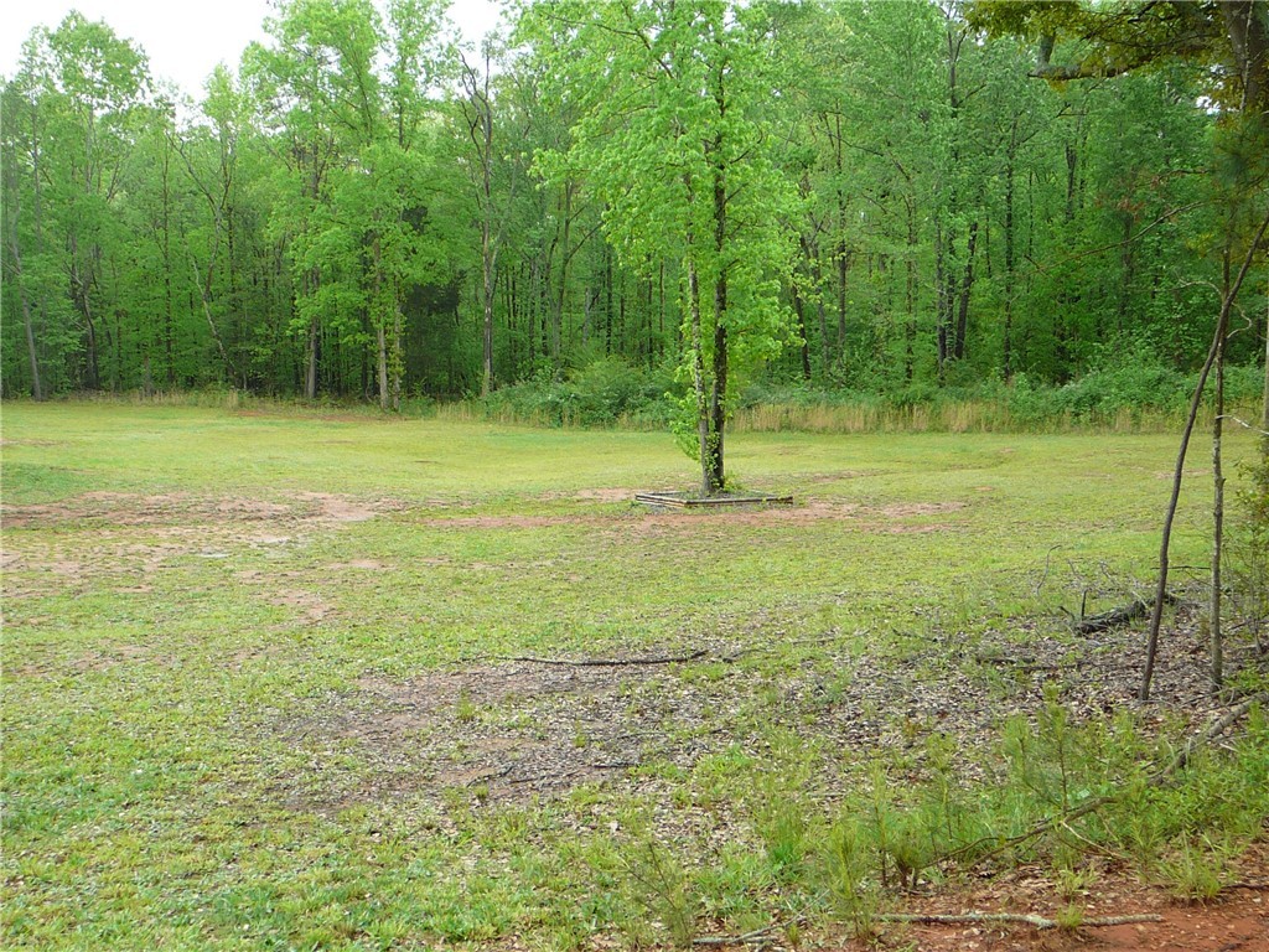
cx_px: 634
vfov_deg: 32.2
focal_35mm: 45
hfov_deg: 42.1
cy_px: 476
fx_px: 1650
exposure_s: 1/60
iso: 80
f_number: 3.2
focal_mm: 6.7
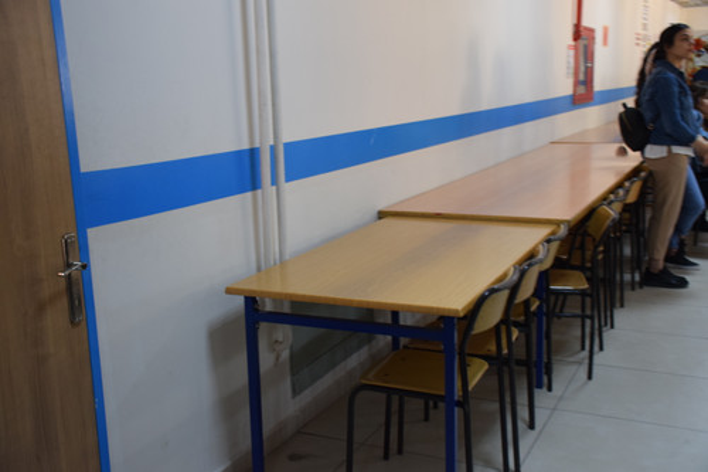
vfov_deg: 33.0
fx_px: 796
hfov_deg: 47.9
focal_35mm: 40
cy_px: 236
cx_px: 354
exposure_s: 1/60
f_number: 4
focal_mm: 27
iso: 1000
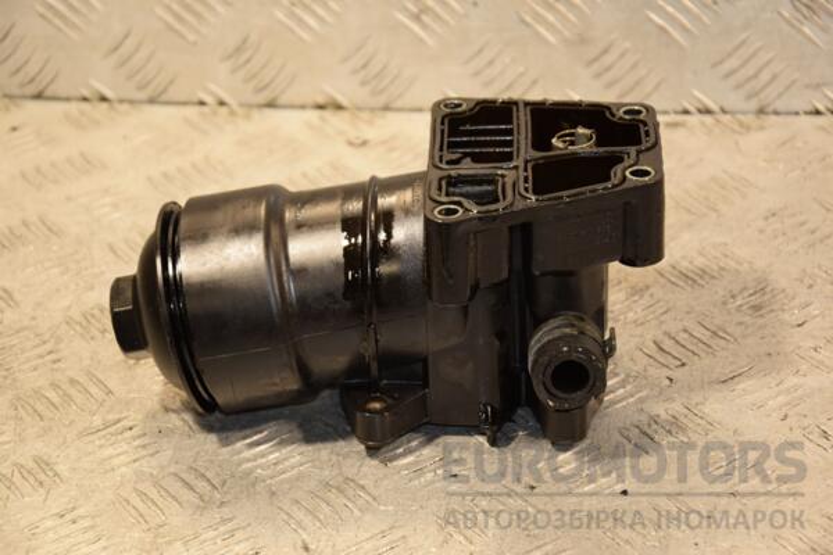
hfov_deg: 19.5
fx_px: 2429
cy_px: 278
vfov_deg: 13.0
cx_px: 416
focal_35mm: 105
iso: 800
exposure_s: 1/125
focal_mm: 70
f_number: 5.3
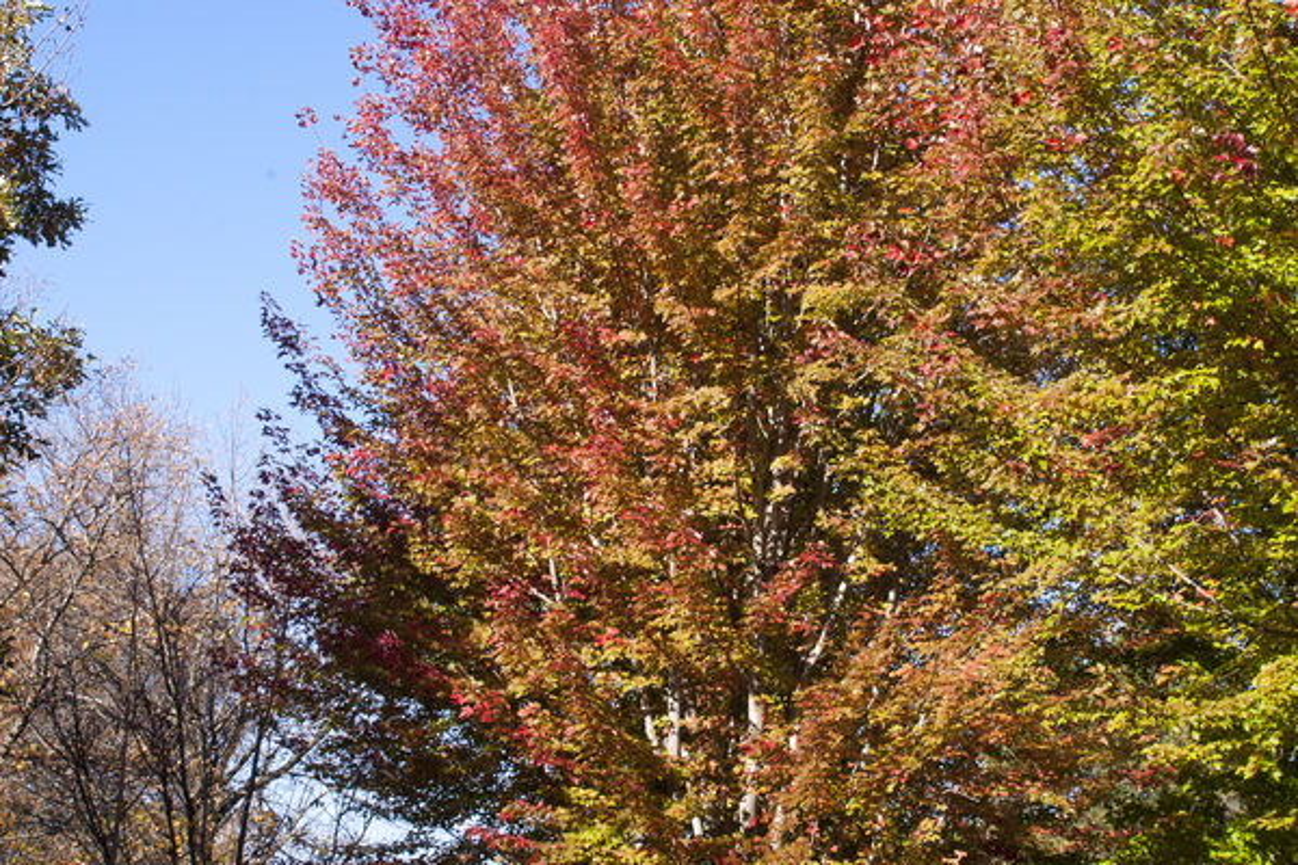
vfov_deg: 31.9
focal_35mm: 42
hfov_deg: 46.4
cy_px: 432
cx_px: 649
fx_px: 1514
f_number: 10
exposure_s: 1/160
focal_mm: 28
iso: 200
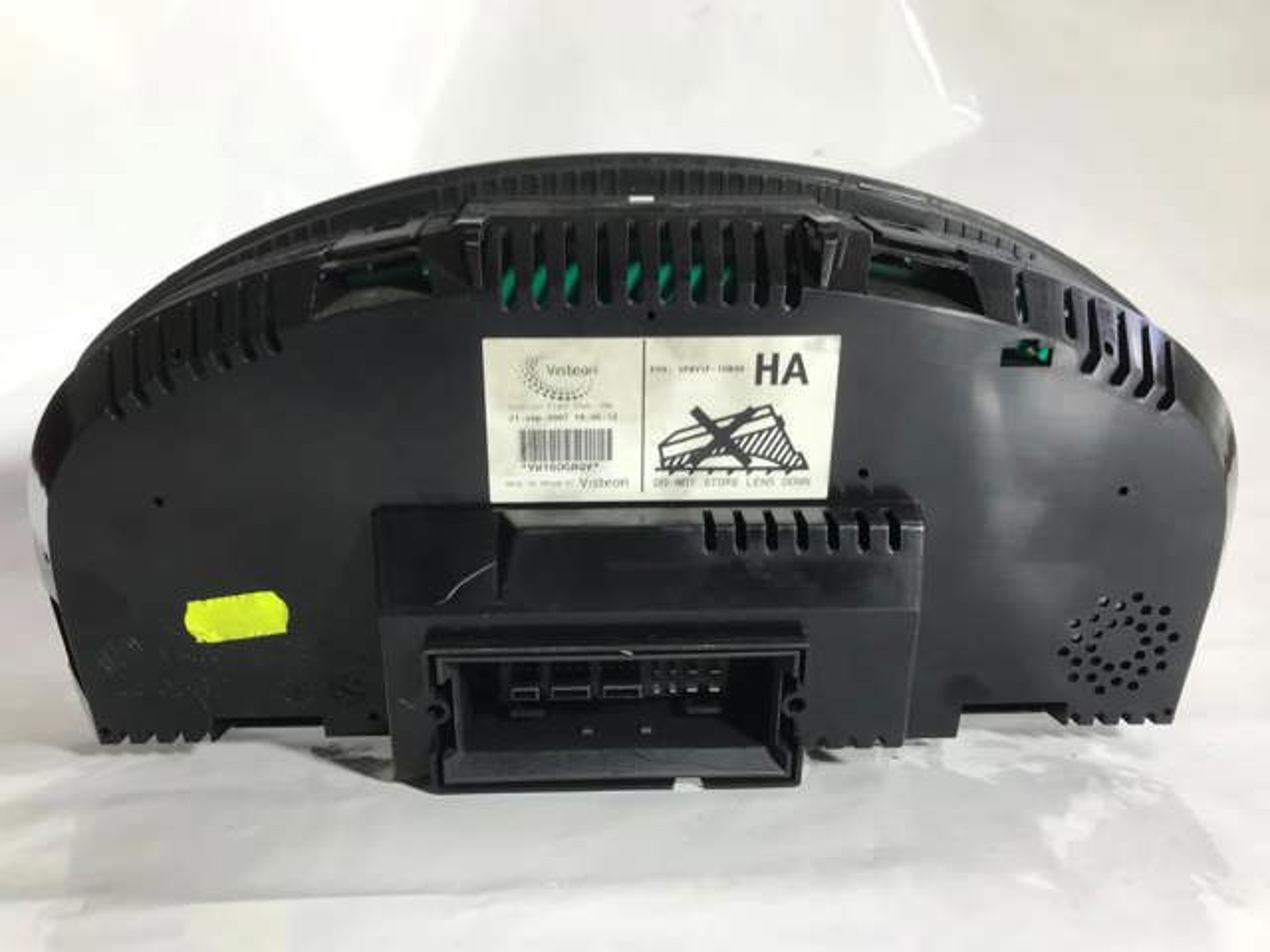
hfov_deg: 63.4
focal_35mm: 28
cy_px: 476
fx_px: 1027
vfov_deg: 49.7
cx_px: 635
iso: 25
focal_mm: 3.99
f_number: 1.8
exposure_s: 1/100
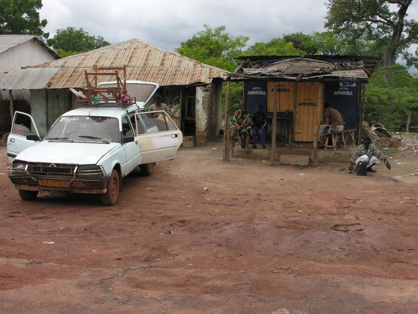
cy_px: 133
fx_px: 543
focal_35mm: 45
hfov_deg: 42.0
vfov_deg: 32.1
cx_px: 232
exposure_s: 1/172
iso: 50
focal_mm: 8.9
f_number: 6.3
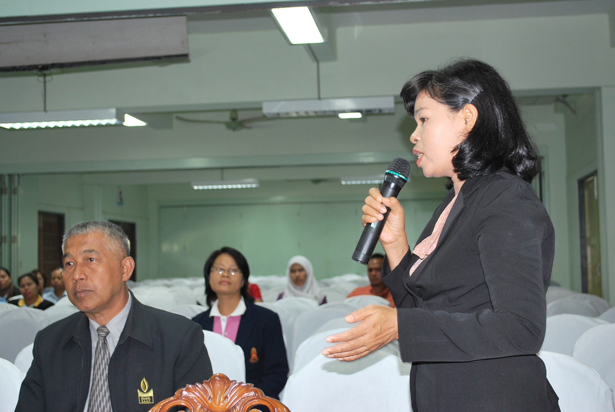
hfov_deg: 36.8
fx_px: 924
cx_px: 308
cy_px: 206
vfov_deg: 25.1
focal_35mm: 54
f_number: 5.3
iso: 400
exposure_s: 1/25
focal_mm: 36
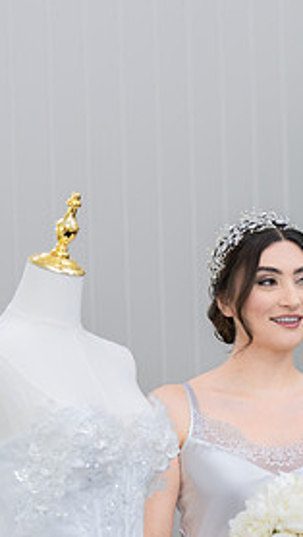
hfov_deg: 9.6
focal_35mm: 127
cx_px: 208
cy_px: 425
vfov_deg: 16.8
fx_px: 1808
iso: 800
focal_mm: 50
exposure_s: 1/200
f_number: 2
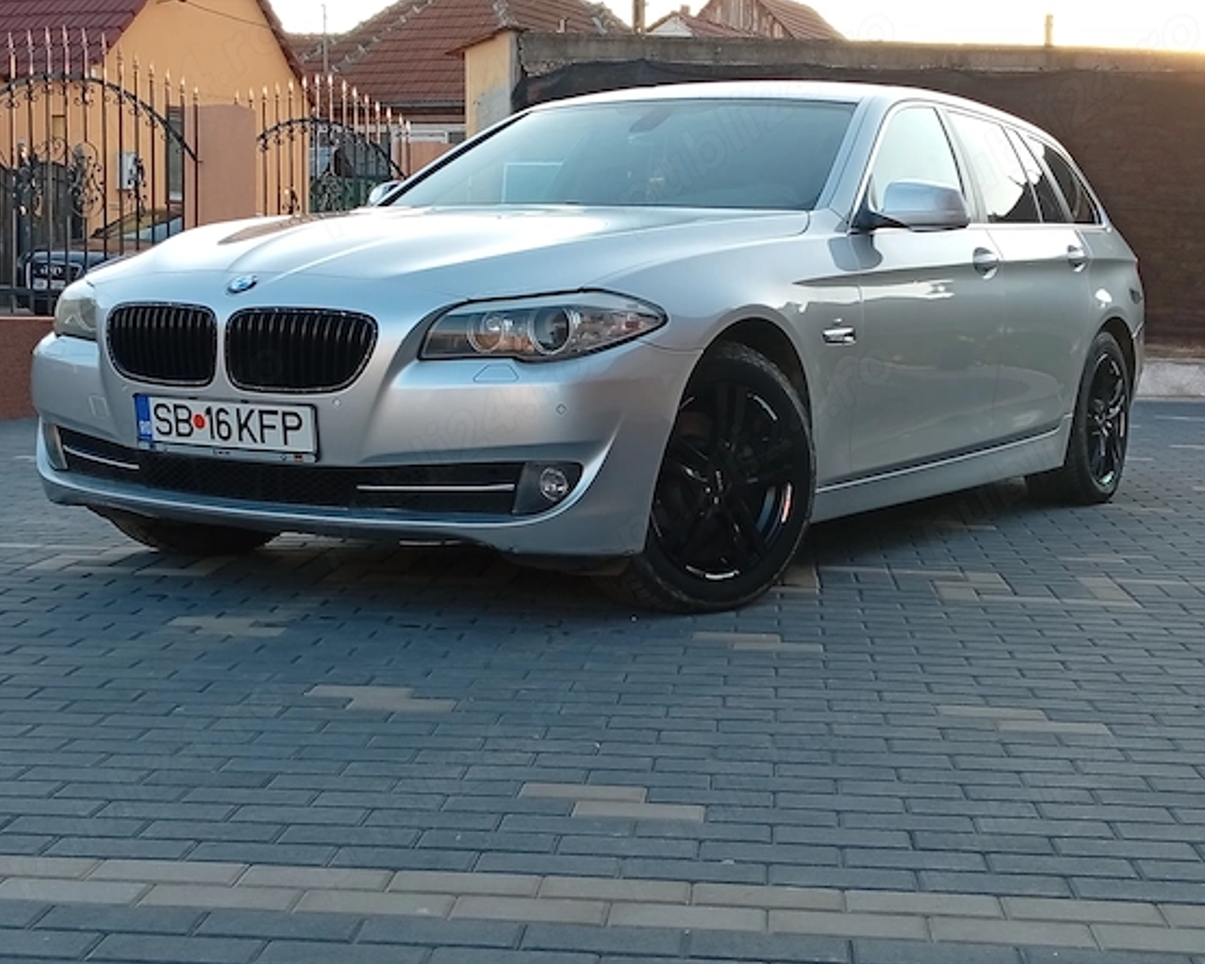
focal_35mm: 55
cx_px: 601
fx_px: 1961
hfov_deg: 34.2
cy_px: 475
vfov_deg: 27.6
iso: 77
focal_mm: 3.96
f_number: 1.8
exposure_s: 1/100
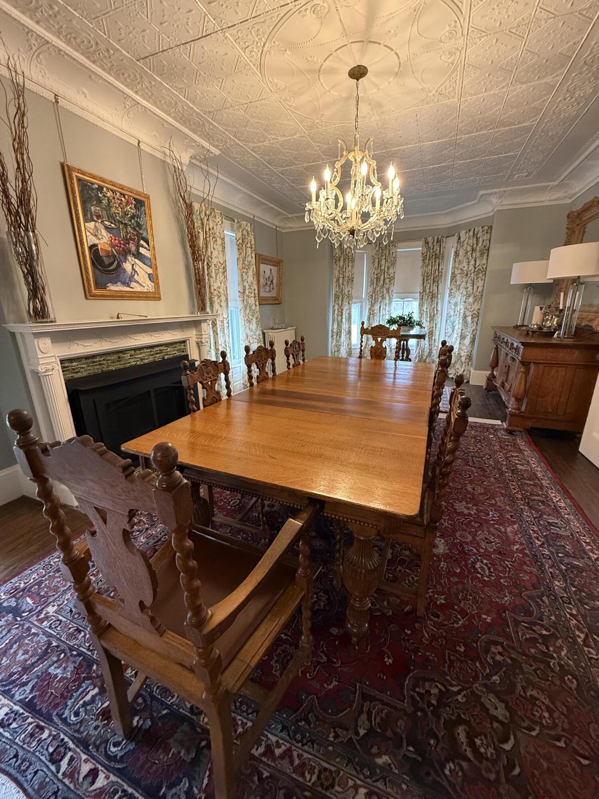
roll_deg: +0.6
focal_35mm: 14
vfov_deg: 102.1
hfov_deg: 85.7
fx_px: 323
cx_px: 300
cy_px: 400
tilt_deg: -15.3
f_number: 2.2
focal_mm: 2.22
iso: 640
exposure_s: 1/60
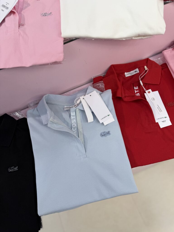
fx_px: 161
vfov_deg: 71.6
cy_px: 116
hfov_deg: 56.8
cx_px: 87
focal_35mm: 24
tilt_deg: -65.5
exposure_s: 1/575
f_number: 1.78
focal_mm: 6.76
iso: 80
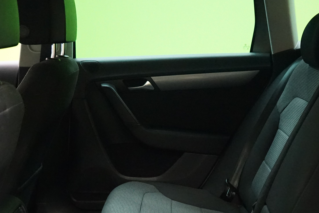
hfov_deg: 34.4
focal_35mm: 58
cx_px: 191
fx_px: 514
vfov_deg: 22.9
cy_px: 180
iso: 6400
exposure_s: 1/100
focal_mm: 28
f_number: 3.5
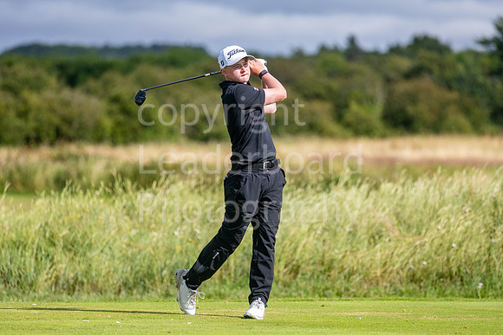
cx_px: 252
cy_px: 168
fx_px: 4192
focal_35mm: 300
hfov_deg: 6.9
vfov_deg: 4.6
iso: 200
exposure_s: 1/1600
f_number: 5
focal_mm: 300
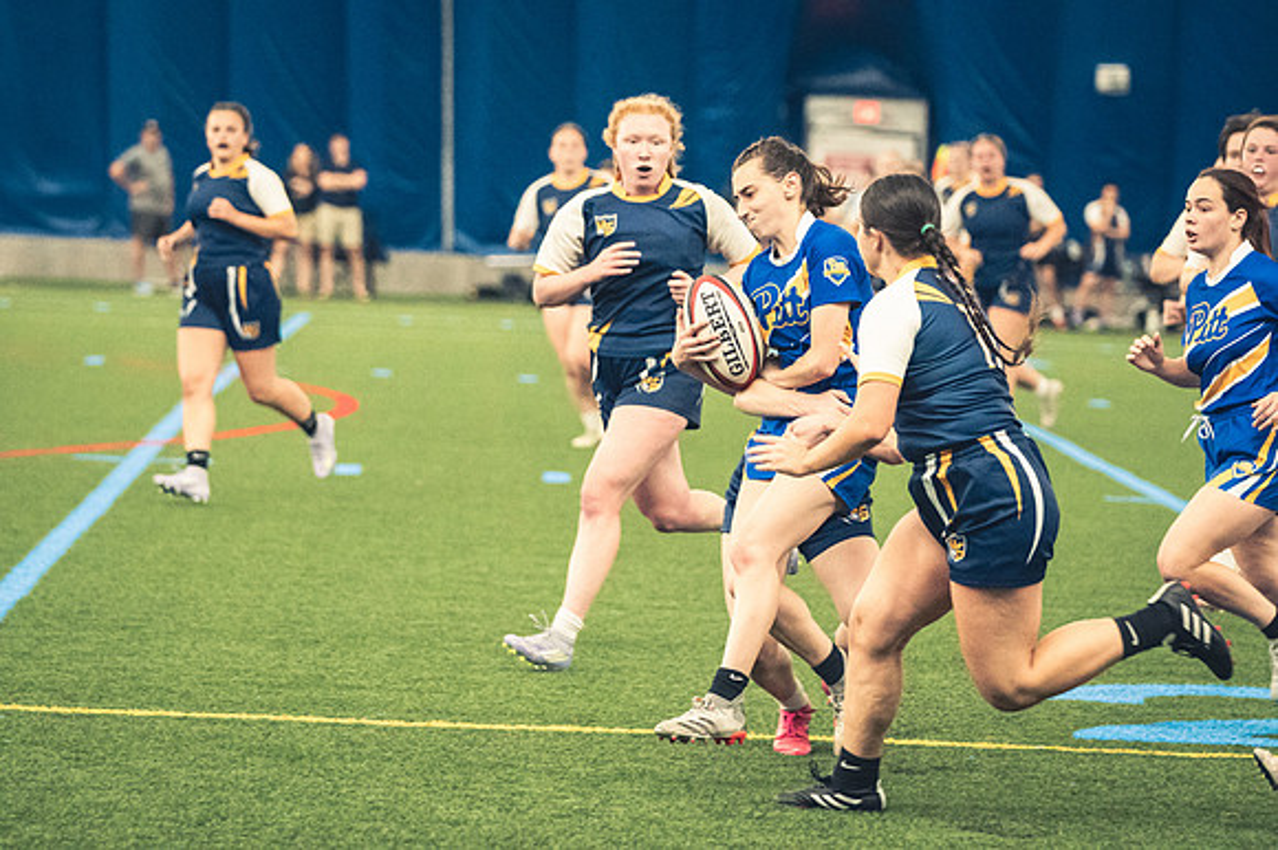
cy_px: 425
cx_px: 639
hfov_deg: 11.4
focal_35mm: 180
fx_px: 6386
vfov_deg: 7.6
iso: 12800
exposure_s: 1/500
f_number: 2.8
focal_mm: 120
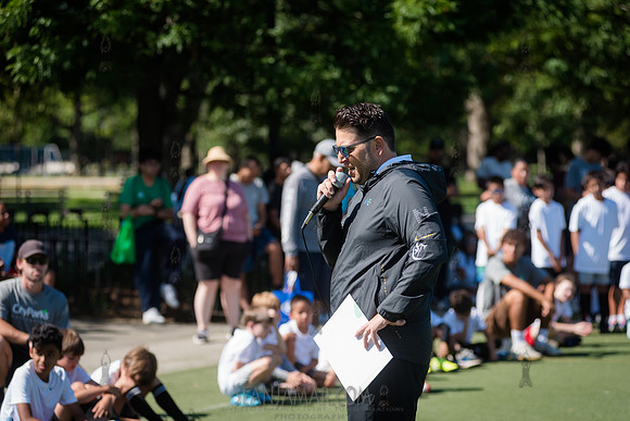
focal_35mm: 125
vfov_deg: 11.0
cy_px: 210
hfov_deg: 16.4
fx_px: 2188
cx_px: 315
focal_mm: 125
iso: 250
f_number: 4
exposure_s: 1/1600
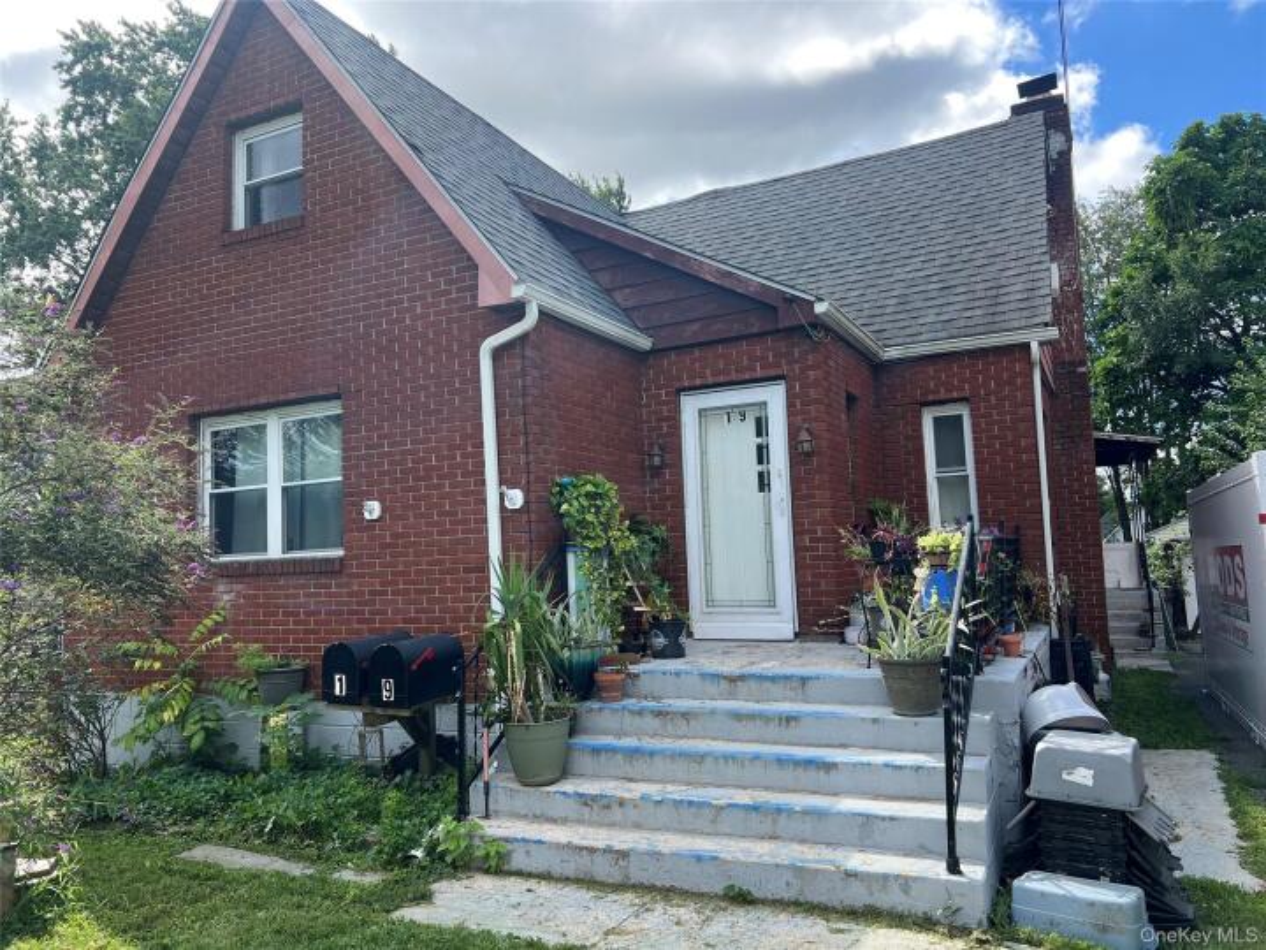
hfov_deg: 67.3
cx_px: 633
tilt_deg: +4.5
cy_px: 475
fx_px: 951
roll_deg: +1.7
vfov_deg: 53.1
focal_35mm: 26
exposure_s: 1/1068
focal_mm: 5.7
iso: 50
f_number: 1.5
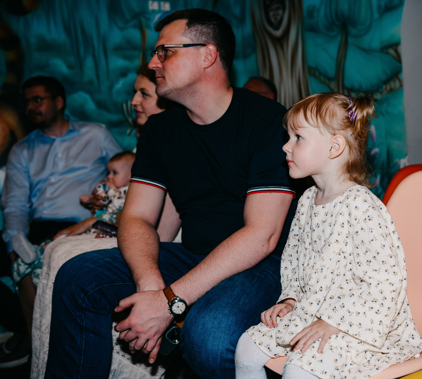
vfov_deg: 34.7
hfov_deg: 38.0
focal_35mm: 46
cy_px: 187
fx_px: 607
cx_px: 275
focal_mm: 38
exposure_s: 1/160
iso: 160
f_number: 3.5
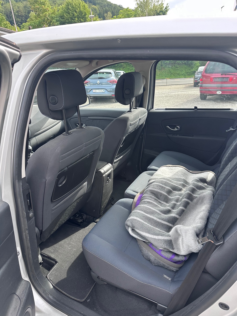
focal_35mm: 24
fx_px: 219
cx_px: 118
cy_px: 158
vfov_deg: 71.6
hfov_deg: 56.8
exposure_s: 1/402
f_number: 1.78
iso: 80
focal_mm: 6.86
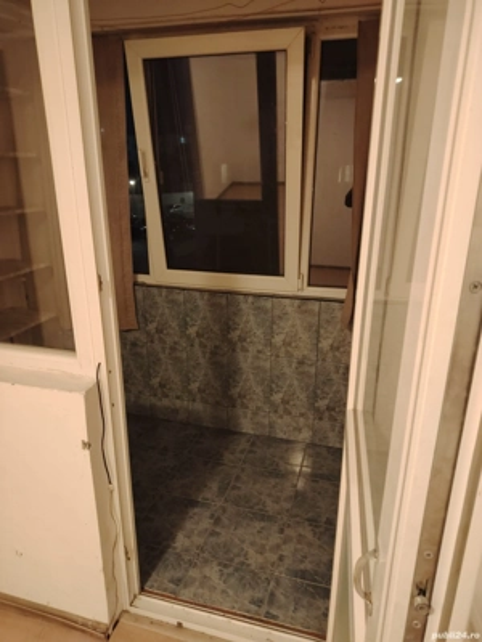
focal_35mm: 24
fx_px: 446
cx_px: 241
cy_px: 321
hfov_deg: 56.8
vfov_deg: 71.6
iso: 4438
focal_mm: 5.25
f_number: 1.75
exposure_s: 1/25
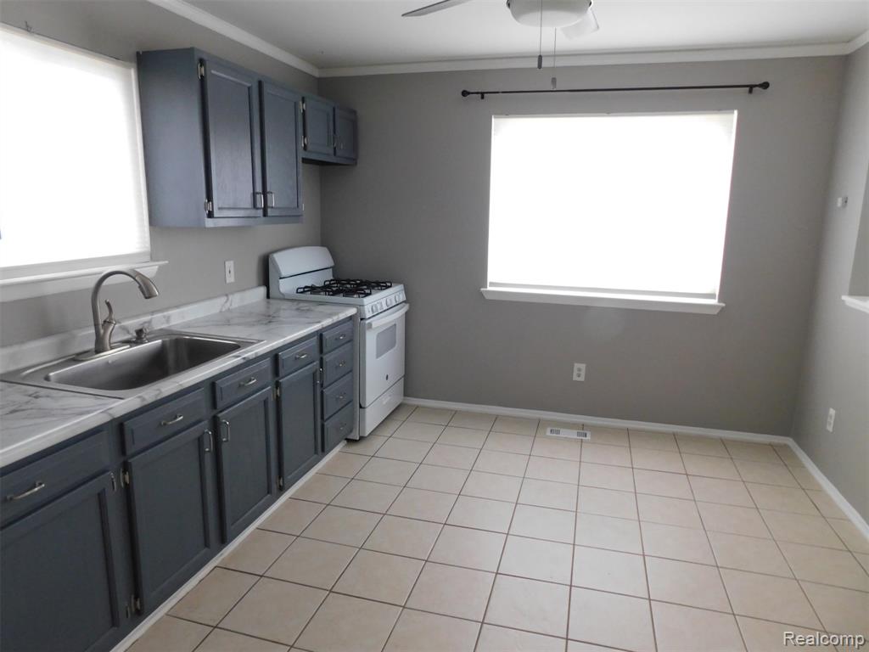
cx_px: 434
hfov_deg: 73.9
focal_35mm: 23
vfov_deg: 58.9
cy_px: 326
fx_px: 577
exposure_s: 1/30
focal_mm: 4
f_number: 3
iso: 320
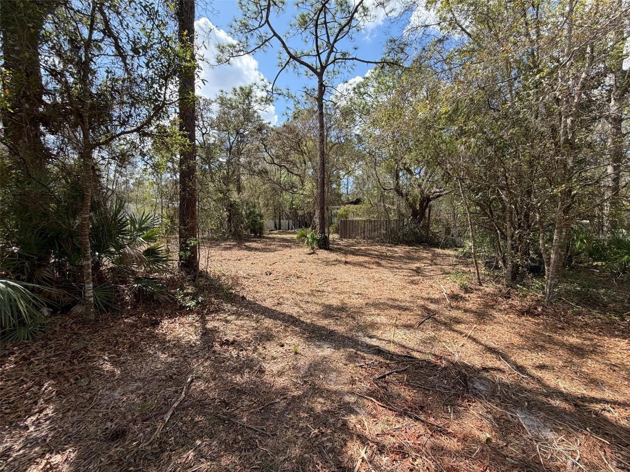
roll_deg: +0.0
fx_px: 255
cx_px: 315
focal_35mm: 14
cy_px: 236
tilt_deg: -0.2
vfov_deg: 85.7
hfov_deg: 102.1
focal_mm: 2.22
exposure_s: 1/502
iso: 40
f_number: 2.2
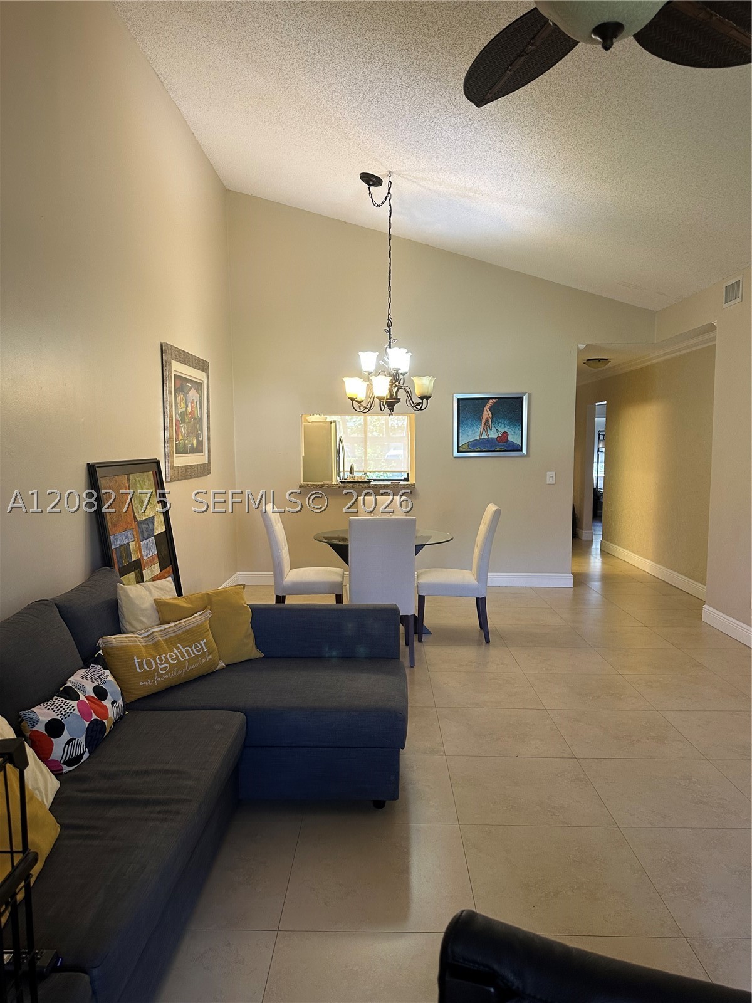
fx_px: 695
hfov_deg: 56.8
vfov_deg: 71.6
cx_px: 376
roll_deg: -0.4
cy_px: 502
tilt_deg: -4.8
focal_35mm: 24
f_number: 1.78
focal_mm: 6.86
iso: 160
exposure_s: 1/60
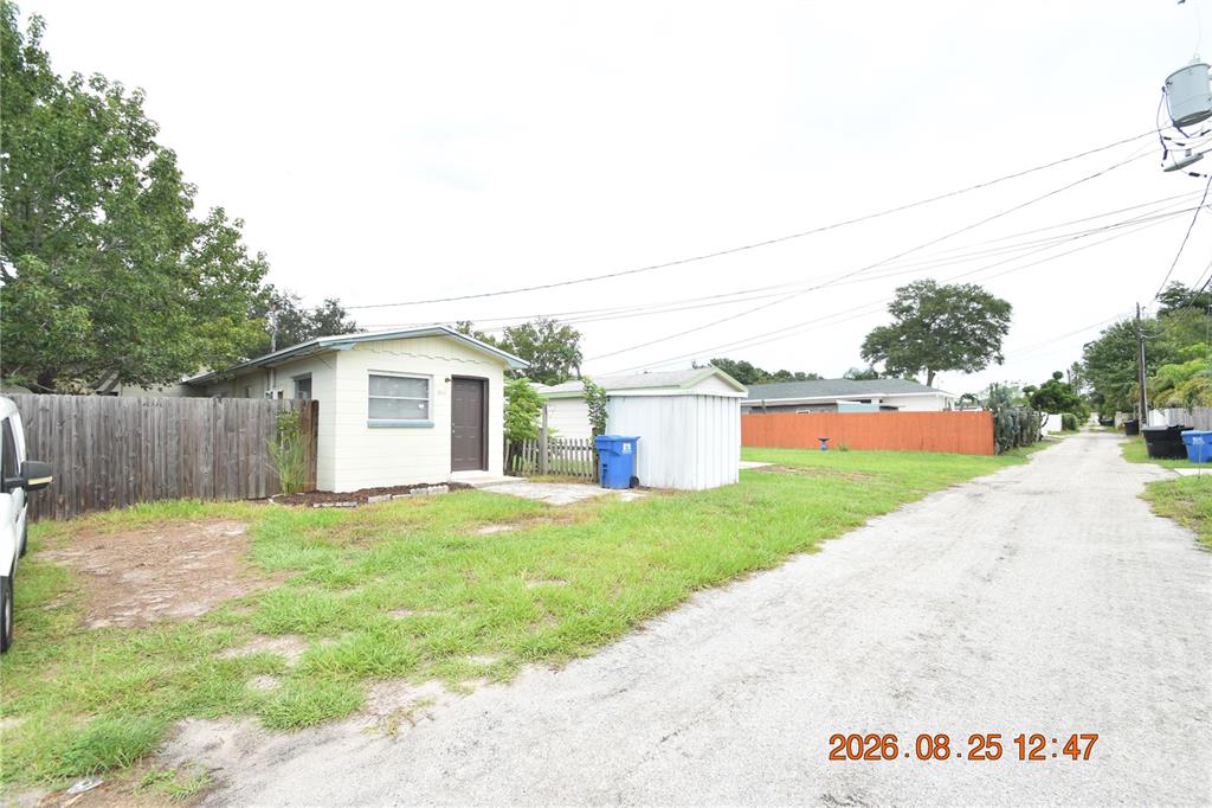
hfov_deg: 100.4
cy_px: 404
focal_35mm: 15
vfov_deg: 77.3
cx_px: 606
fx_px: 505
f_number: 8
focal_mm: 10
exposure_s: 1/250
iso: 200
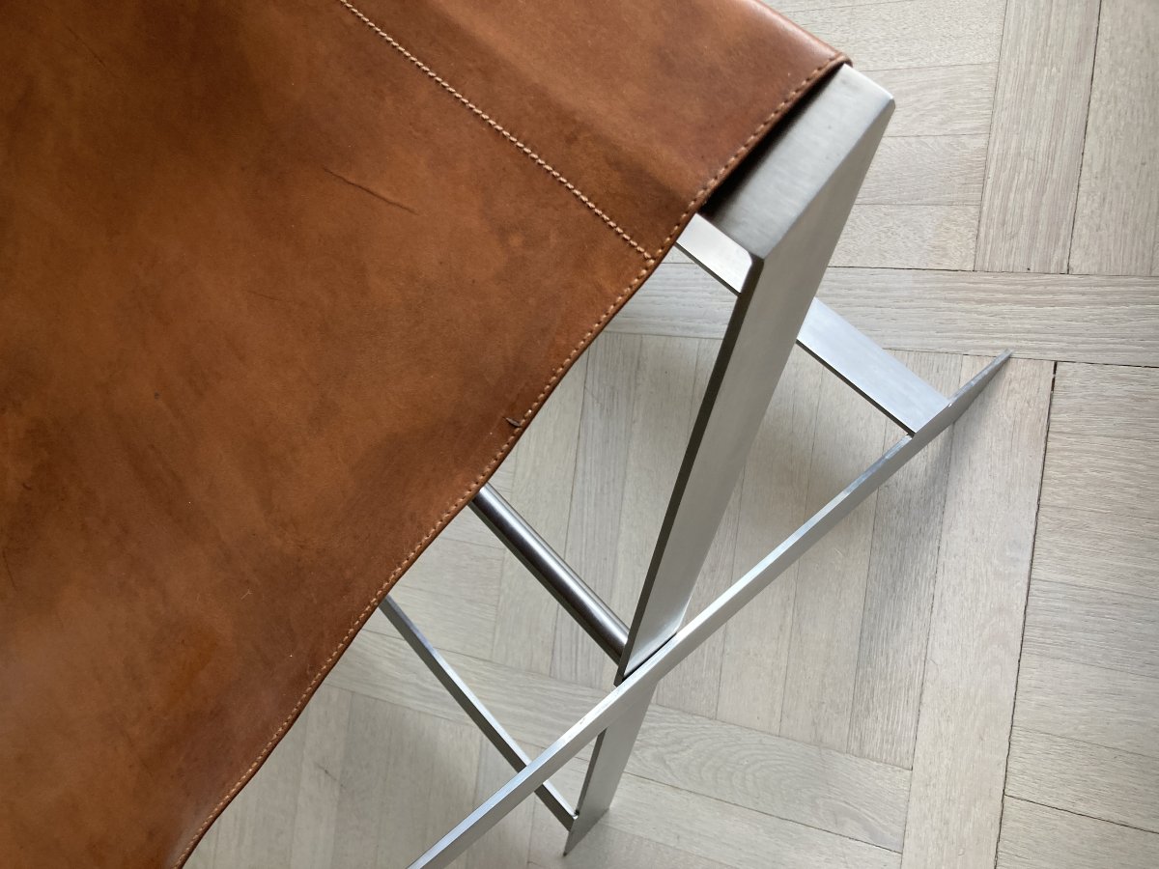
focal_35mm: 28
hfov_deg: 63.4
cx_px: 580
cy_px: 434
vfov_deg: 49.7
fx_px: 937
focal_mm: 3.99
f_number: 1.8
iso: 80
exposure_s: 1/121
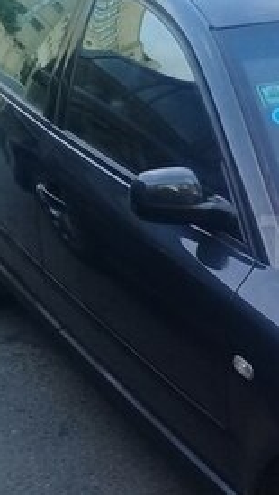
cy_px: 242
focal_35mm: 81
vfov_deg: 26.2
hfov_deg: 13.8
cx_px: 445
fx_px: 1064
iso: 64
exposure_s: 1/120
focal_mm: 3.3
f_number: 2.2
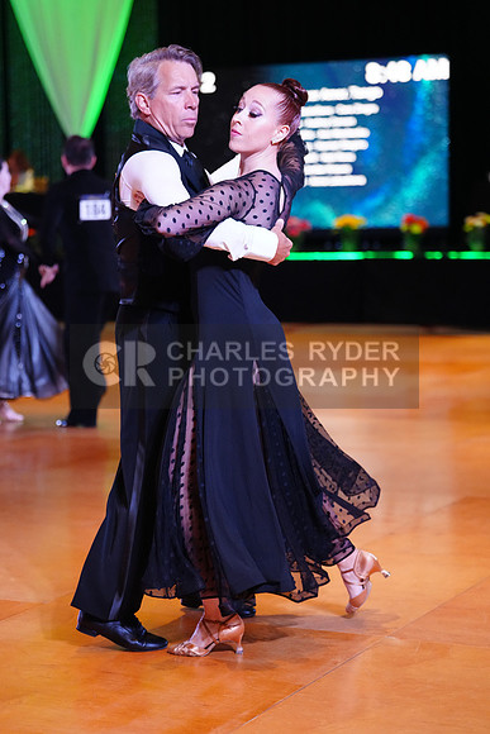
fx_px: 1714
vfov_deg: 24.2
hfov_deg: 16.3
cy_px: 367
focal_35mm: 84
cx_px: 245
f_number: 2.8
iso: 5000
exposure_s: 1/500
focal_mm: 84
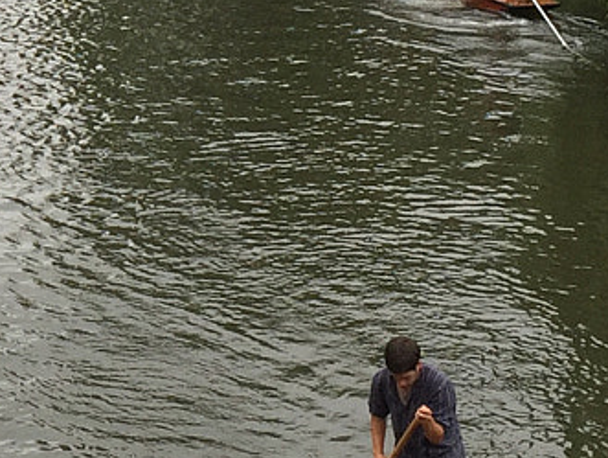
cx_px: -248
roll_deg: -2.7
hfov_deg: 13.4
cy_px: -64
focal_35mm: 140
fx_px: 2462
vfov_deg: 10.5
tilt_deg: -9.9
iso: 32
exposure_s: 1/557
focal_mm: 4.15
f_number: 2.2
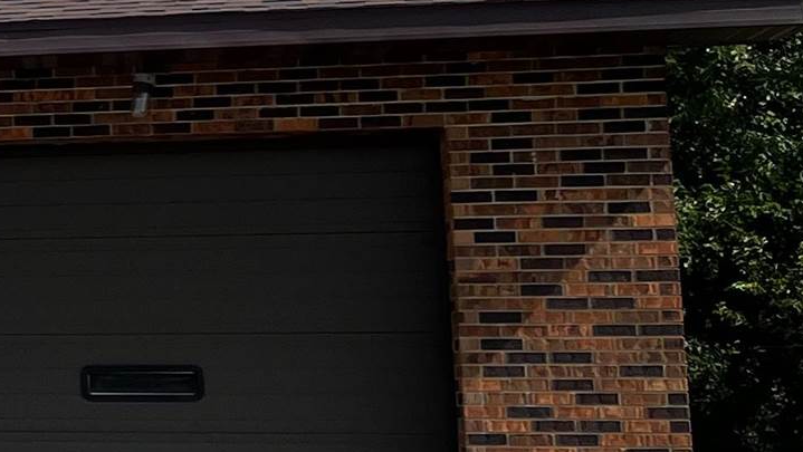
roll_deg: -0.7
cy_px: 81
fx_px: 2577
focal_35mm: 121
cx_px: -800
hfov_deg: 14.6
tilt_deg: +7.9
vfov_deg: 10.0
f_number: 1.5
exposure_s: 1/4831
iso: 50
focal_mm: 5.7
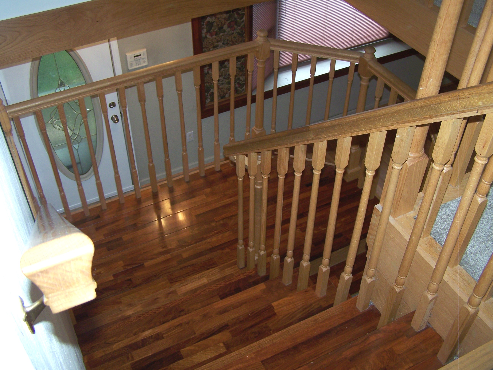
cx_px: 246
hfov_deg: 49.0
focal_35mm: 38
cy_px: 185
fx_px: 541
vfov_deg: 37.7
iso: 80
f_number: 2.8
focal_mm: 6.3
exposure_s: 1/60
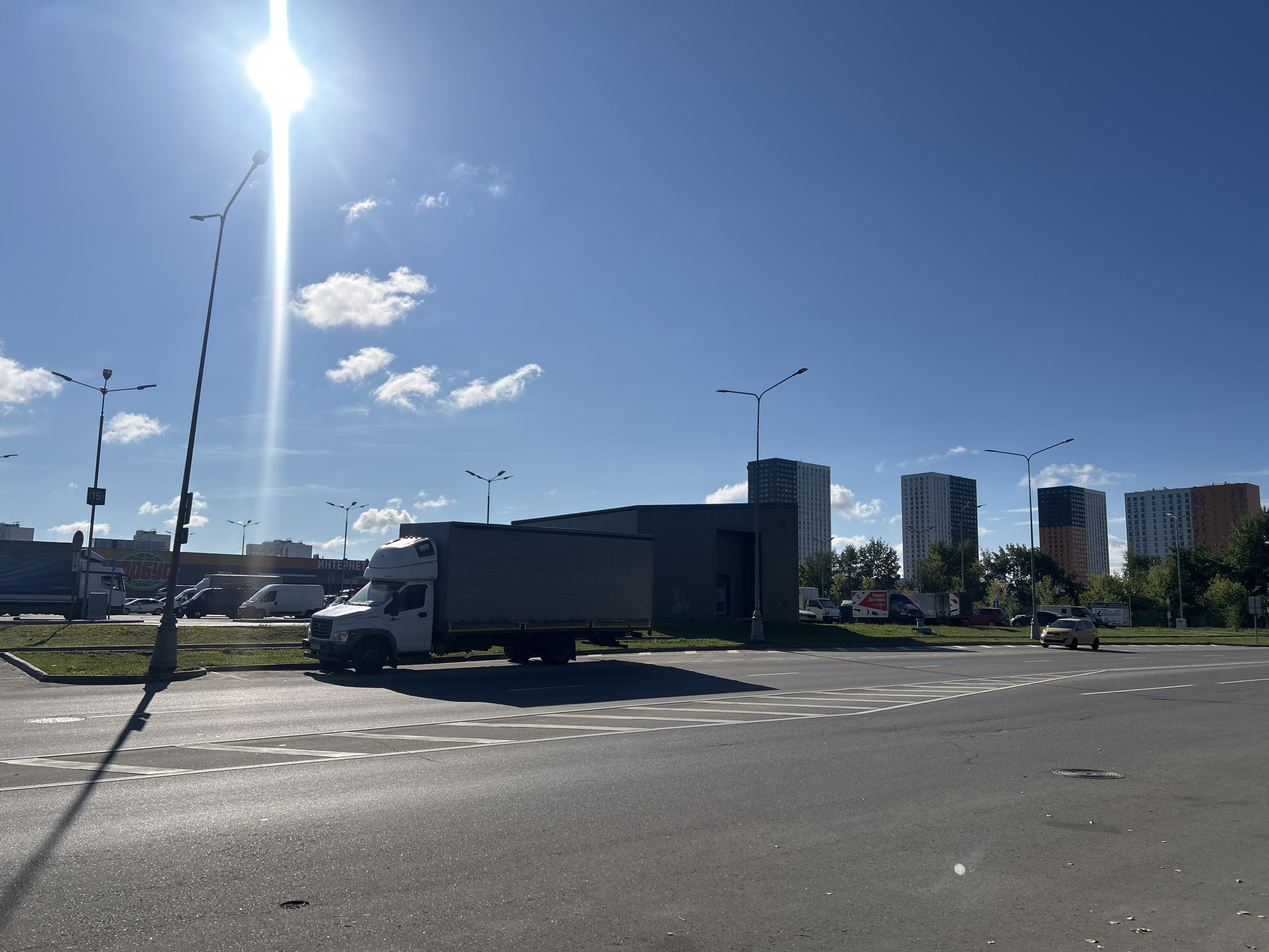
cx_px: 634
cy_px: 476
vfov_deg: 53.1
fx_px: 953
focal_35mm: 26
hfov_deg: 67.3
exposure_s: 1/9434
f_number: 1.5
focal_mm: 5.7
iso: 50
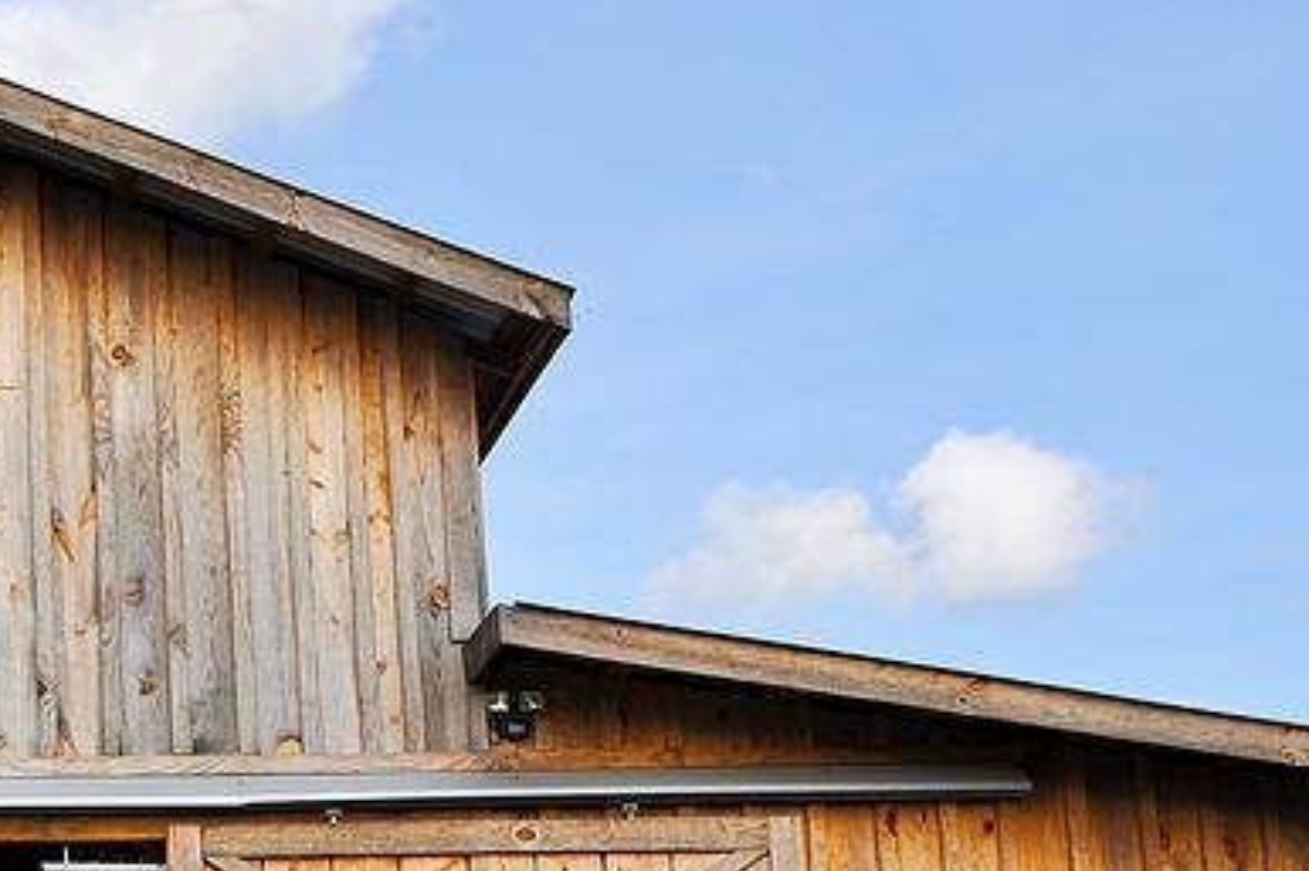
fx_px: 2653
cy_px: 766
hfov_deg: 25.6
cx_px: -149
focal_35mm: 73
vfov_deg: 18.4
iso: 200
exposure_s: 1/400
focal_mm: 18
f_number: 10
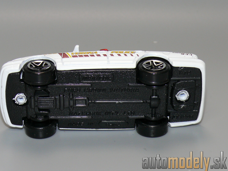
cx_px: 107
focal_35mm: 124
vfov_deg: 12.0
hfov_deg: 15.9
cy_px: 83
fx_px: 817
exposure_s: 1/30
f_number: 4
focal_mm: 14.3
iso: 100
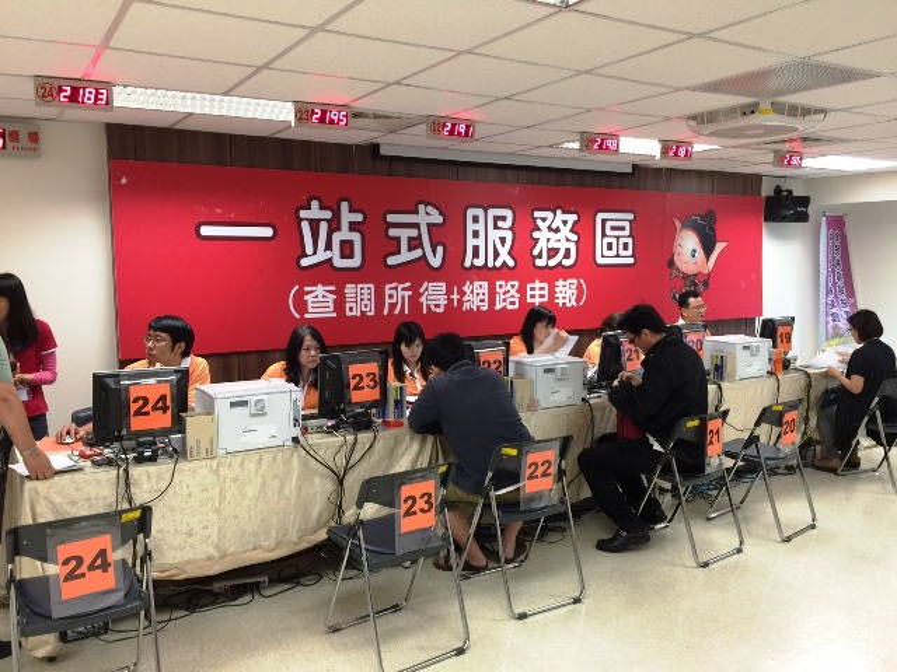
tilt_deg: -5.0
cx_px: 448
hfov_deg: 61.7
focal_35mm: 29
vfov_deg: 48.2
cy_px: 336
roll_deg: -0.2
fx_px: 751
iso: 40
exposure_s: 1/15
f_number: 2.2
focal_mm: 4.15
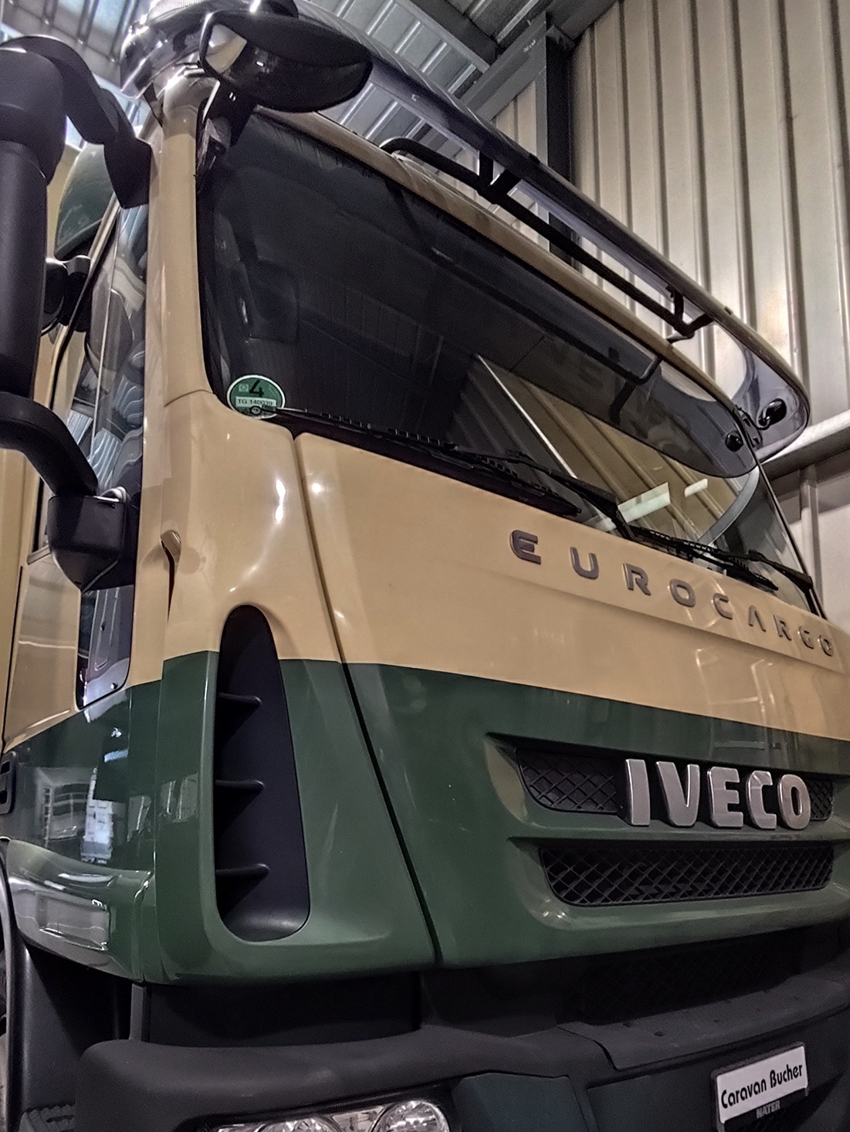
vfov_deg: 74.3
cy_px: 744
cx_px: 422
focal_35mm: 22
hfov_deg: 61.1
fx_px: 720
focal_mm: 1.65
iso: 320
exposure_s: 1/25.4
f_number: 2.2
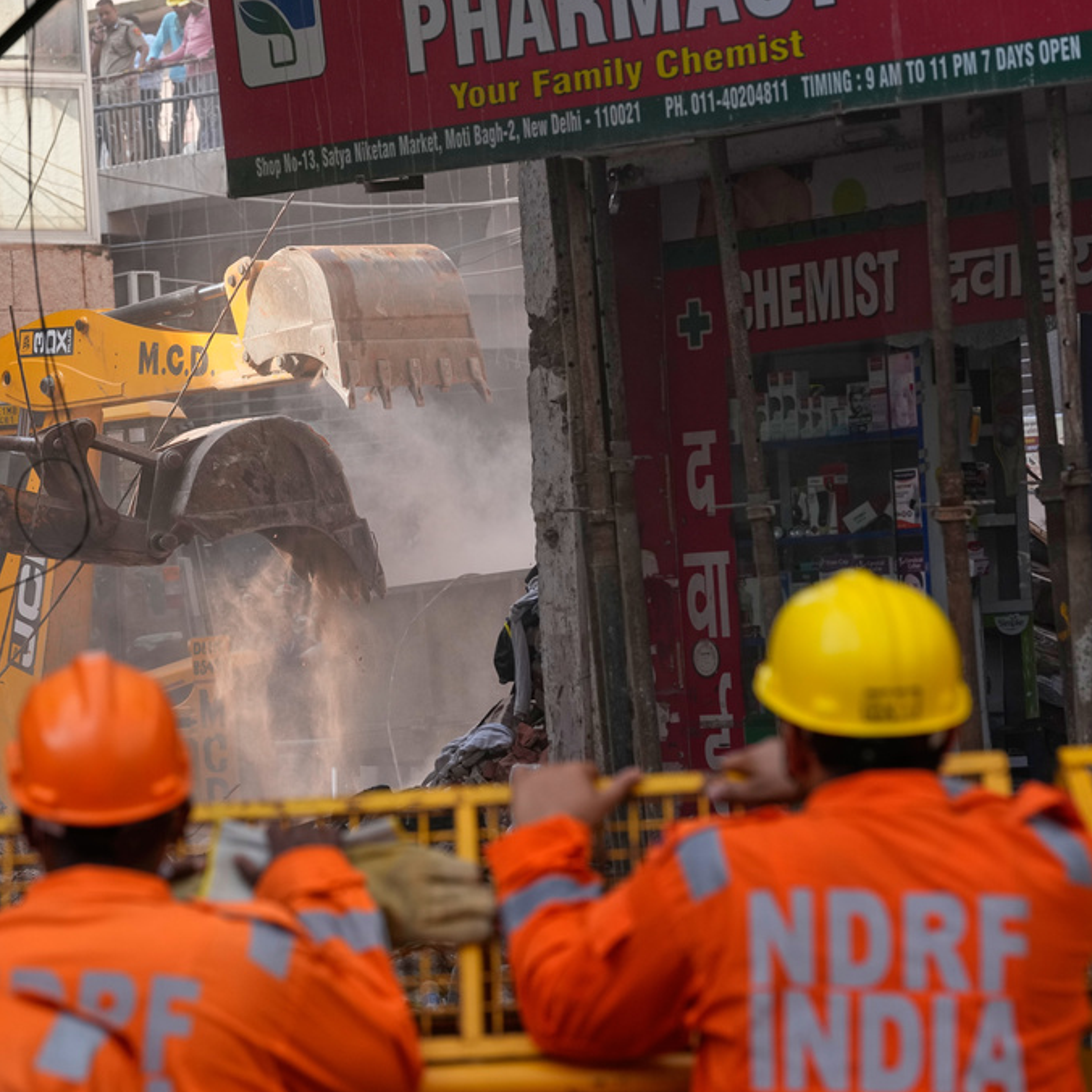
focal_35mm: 139
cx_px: 270
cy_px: 543
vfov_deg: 12.6
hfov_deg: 12.5
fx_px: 4961
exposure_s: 1/1000
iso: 640
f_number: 5.6
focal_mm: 108
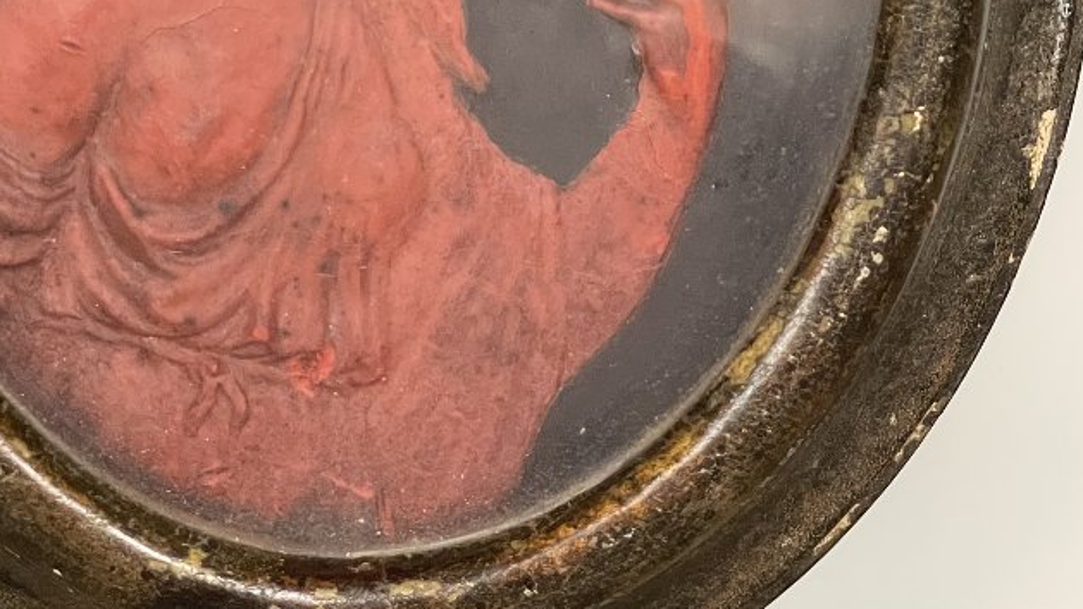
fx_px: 3102
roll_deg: -1.8
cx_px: 358
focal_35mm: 108
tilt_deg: -15.3
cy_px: -239
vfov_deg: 10.9
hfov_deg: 19.7
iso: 400
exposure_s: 1/60
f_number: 2
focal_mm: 6
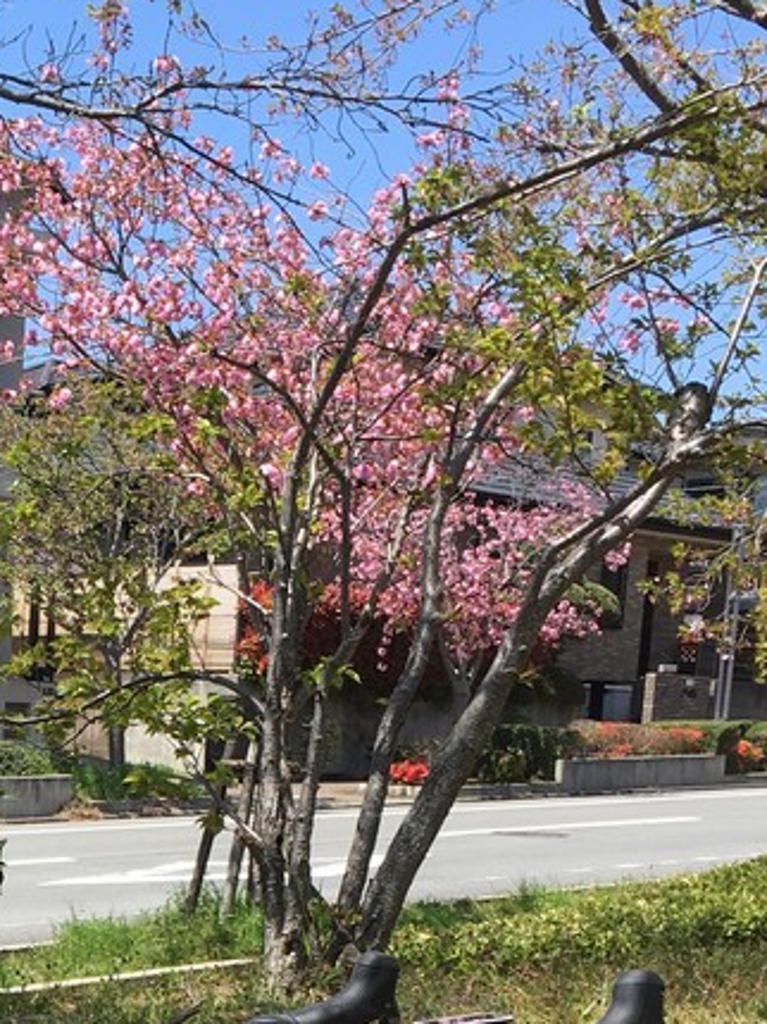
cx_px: -100
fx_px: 2395
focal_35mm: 81
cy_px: 1126
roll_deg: -1.0
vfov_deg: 22.7
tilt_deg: -10.5
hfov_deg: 17.5
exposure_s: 1/801
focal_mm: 4.15
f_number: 2.2
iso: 25
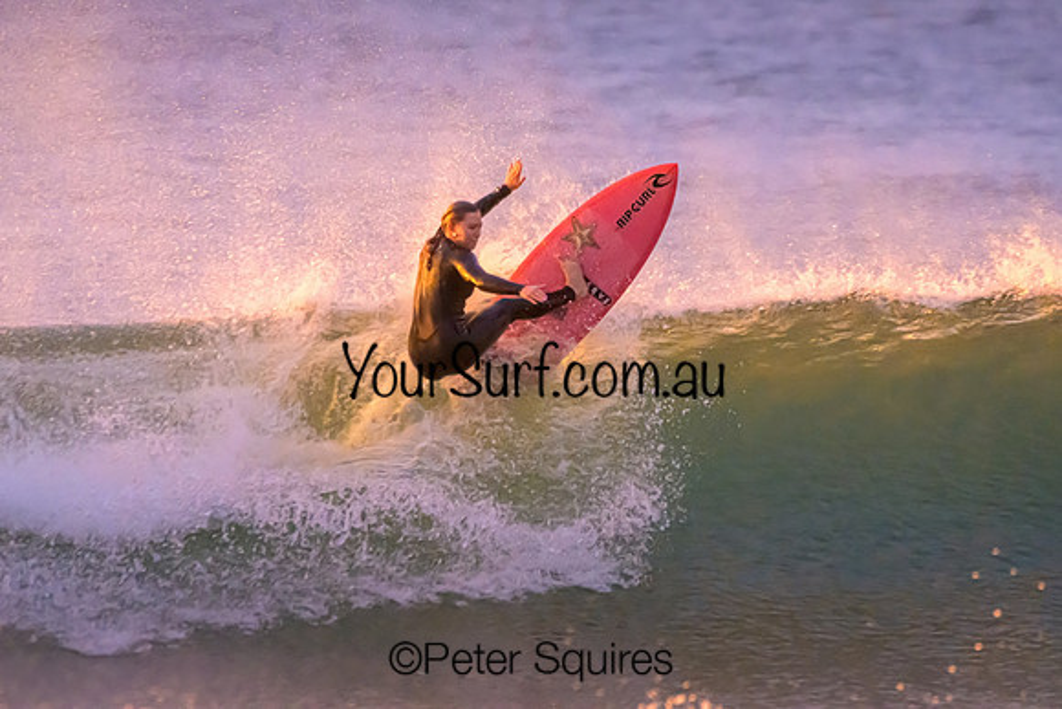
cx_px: 505
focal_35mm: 1177
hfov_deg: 1.8
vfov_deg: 1.2
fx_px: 34726
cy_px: 292
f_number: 11
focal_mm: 1000
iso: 25600
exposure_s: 1/400
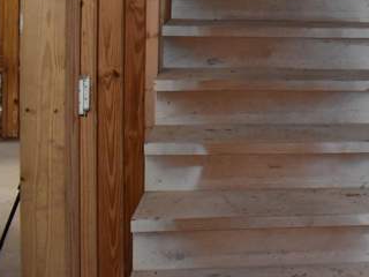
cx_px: 452
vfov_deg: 19.6
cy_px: -25
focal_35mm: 72
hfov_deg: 24.3
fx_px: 768
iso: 2000
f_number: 3.5
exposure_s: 1/60
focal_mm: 20
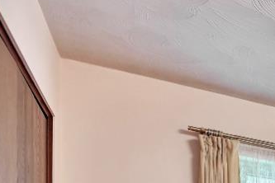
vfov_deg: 17.8
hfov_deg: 19.1
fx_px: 481
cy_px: 319
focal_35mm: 63
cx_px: 549
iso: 400
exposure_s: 1/2.5
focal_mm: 14
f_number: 8
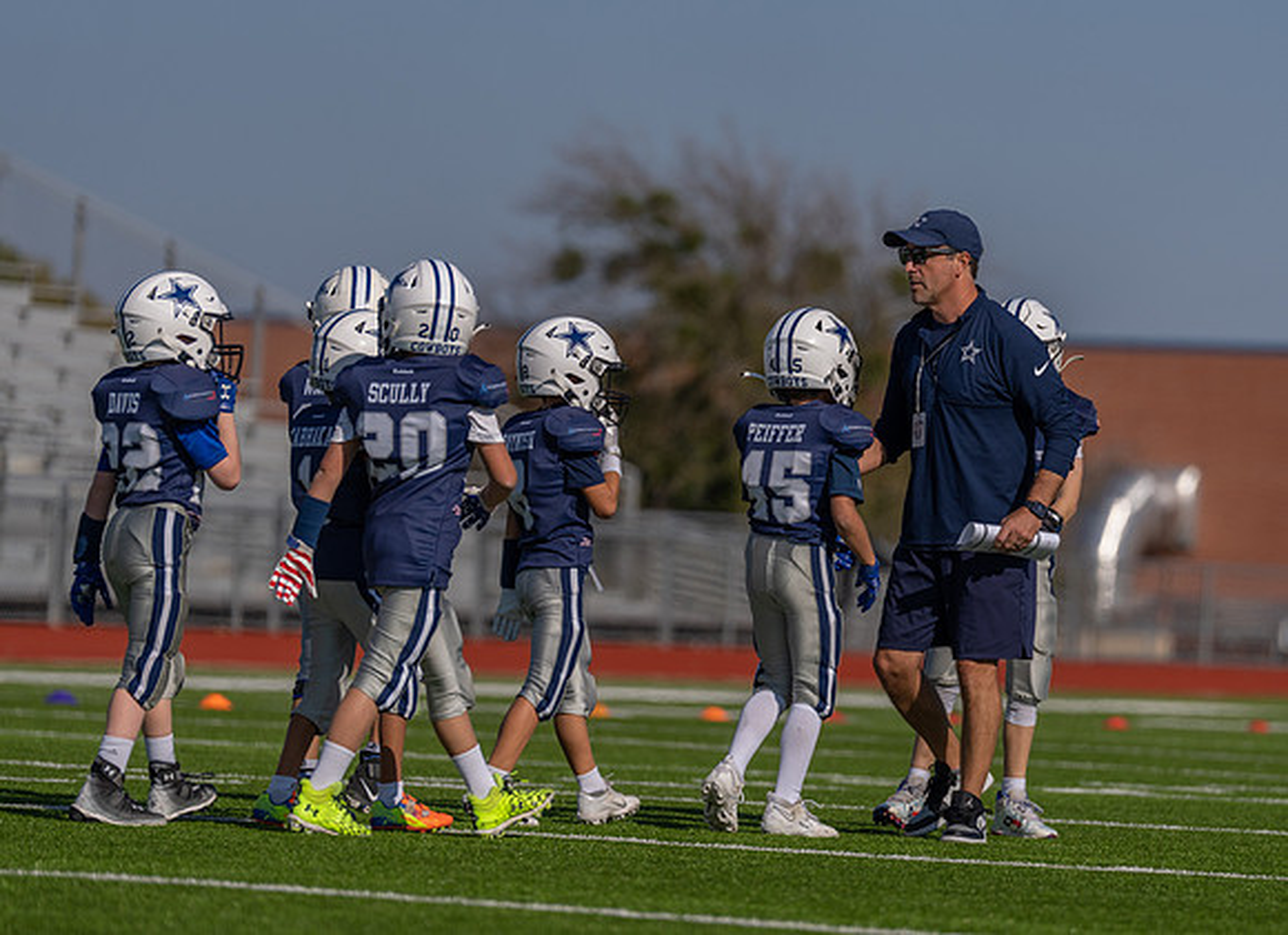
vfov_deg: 5.7
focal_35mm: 253
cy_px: 533
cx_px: 795
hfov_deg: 7.9
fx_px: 9309
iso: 160
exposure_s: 1/5000
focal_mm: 200
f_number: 3.2
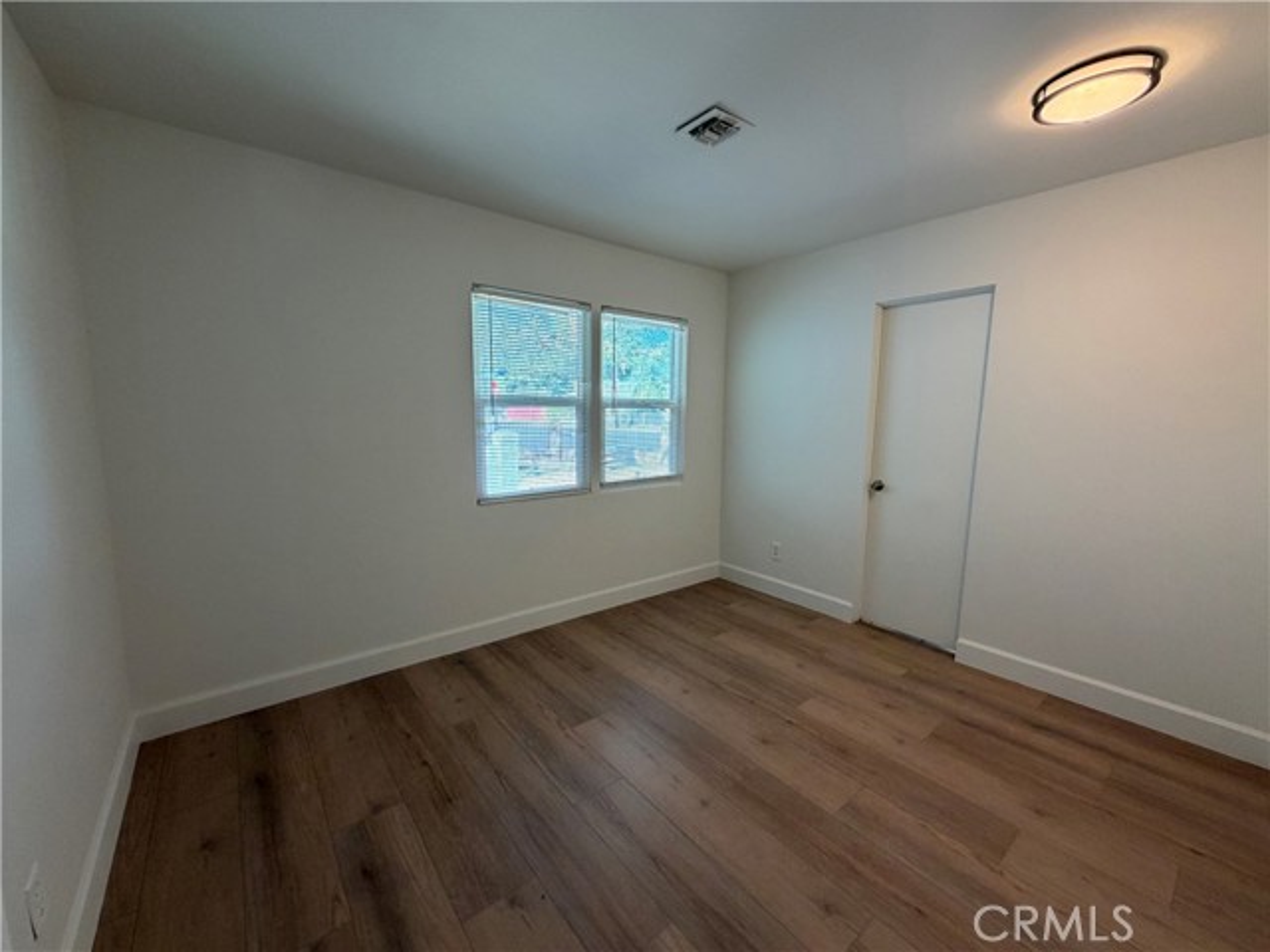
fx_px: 514
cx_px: 635
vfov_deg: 85.7
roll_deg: -0.5
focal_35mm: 14
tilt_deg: -8.2
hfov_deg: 102.1
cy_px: 476
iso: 250
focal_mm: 2.22
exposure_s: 1/120
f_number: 2.2
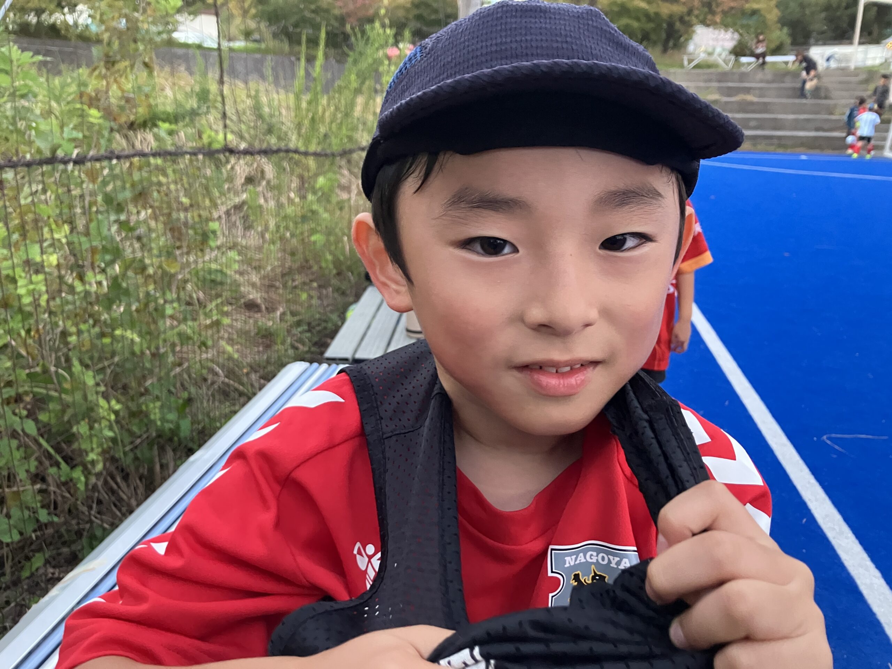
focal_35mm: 28
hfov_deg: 63.4
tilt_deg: -18.0
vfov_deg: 49.7
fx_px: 722
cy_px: 334
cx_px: 446
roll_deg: -2.5
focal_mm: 3.99
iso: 320
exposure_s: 1/59
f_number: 1.8
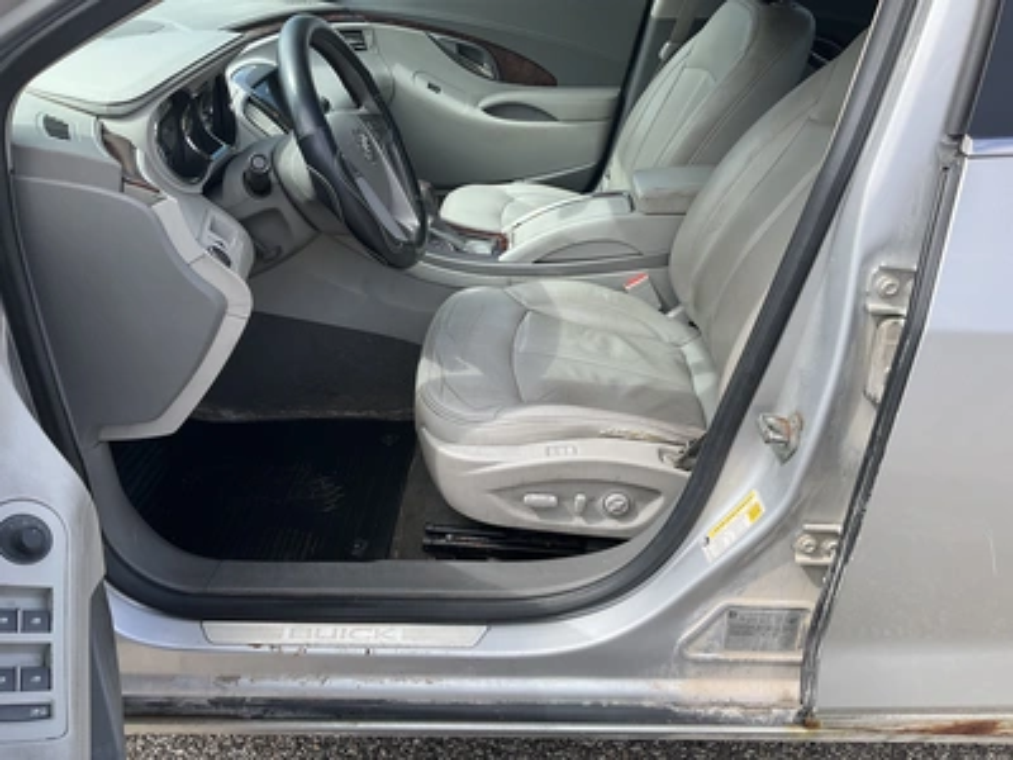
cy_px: 380
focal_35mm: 29
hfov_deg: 61.7
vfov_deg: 48.2
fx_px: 849
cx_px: 506
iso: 25
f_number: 1.8
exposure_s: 1/509
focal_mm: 3
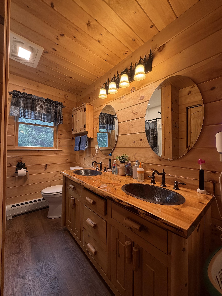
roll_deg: -2.1
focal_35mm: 14
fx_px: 120
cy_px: 148
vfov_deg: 102.1
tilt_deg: +2.0
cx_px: 111
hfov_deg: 85.7
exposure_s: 1/120
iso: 200
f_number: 2.2
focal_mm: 2.22
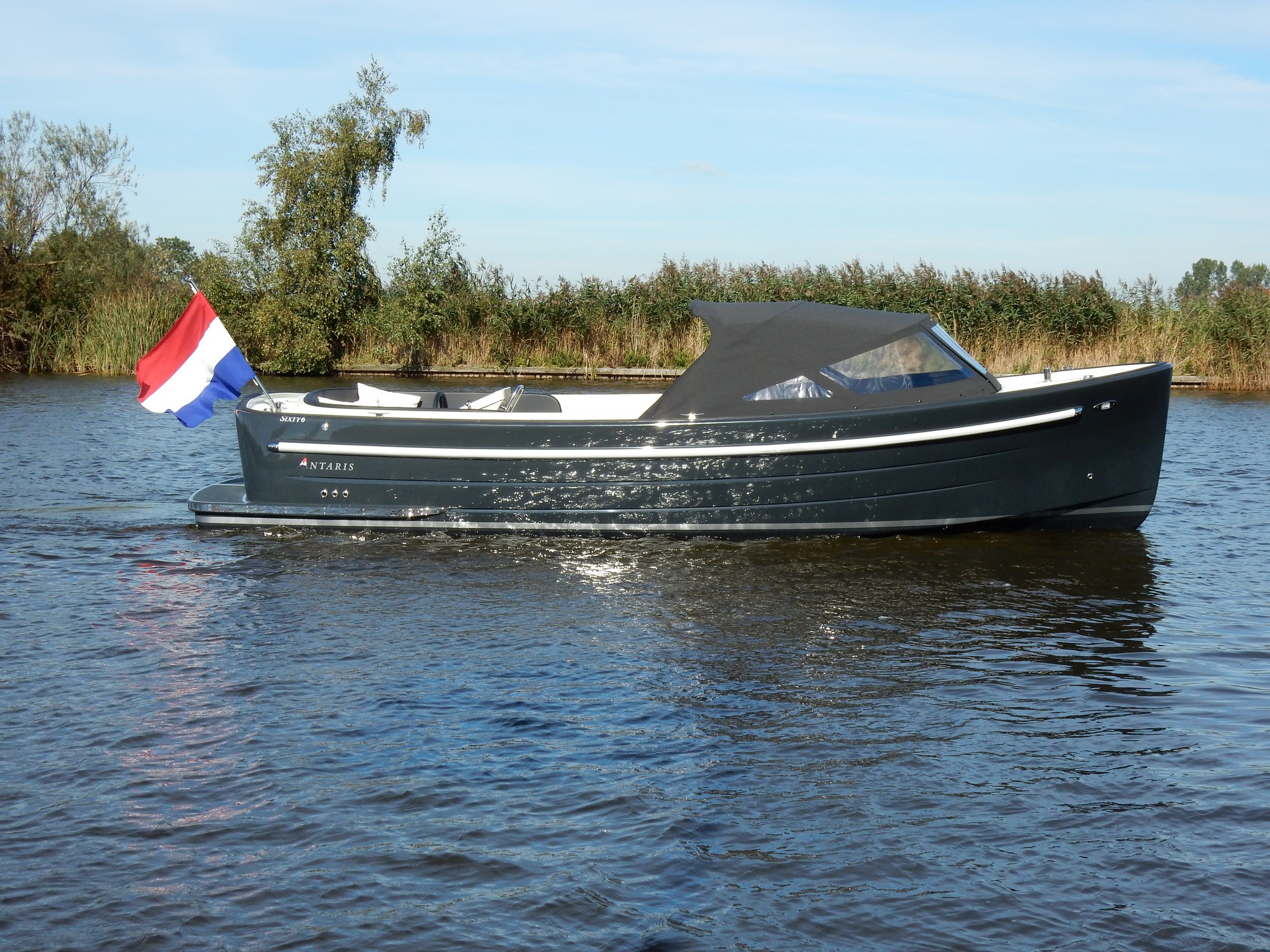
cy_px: 476
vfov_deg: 24.4
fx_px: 2201
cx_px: 635
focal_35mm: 60
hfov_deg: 32.2
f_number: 4.5
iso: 125
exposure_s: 1/800
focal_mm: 10.7
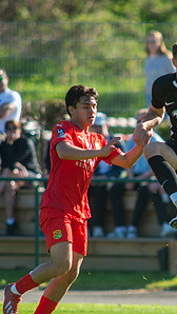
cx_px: 236
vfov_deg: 2.2
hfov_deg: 1.3
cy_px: 185
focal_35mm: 973
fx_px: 8105
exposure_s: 1/1600
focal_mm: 420
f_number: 4
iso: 400
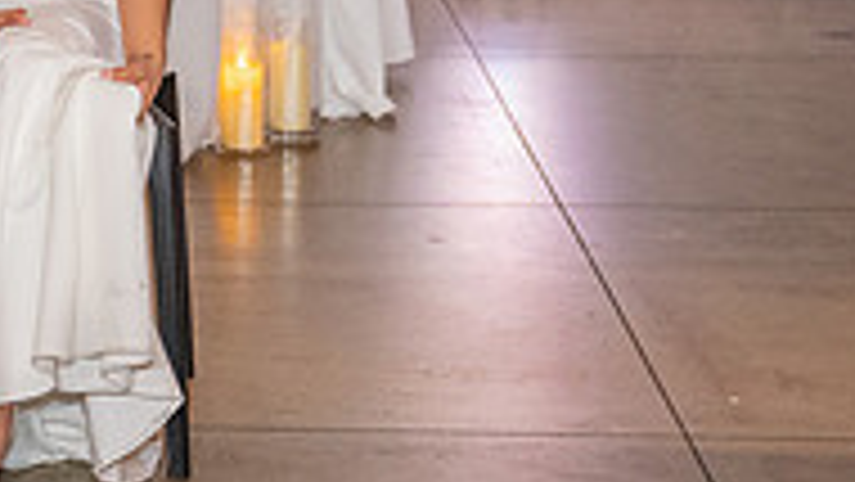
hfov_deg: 14.0
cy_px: -114
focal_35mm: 145
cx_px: -375
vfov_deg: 8.3
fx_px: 3288
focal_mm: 39
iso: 2000
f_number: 3.5
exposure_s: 1/200
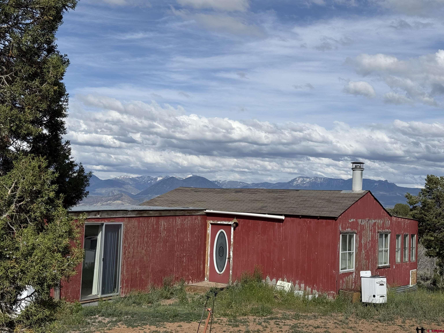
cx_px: 222
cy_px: 166
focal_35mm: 48
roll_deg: -2.9
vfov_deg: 30.3
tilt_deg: +3.5
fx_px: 616
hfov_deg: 39.7
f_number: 1.78
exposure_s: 1/8772
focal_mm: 6.76
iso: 64
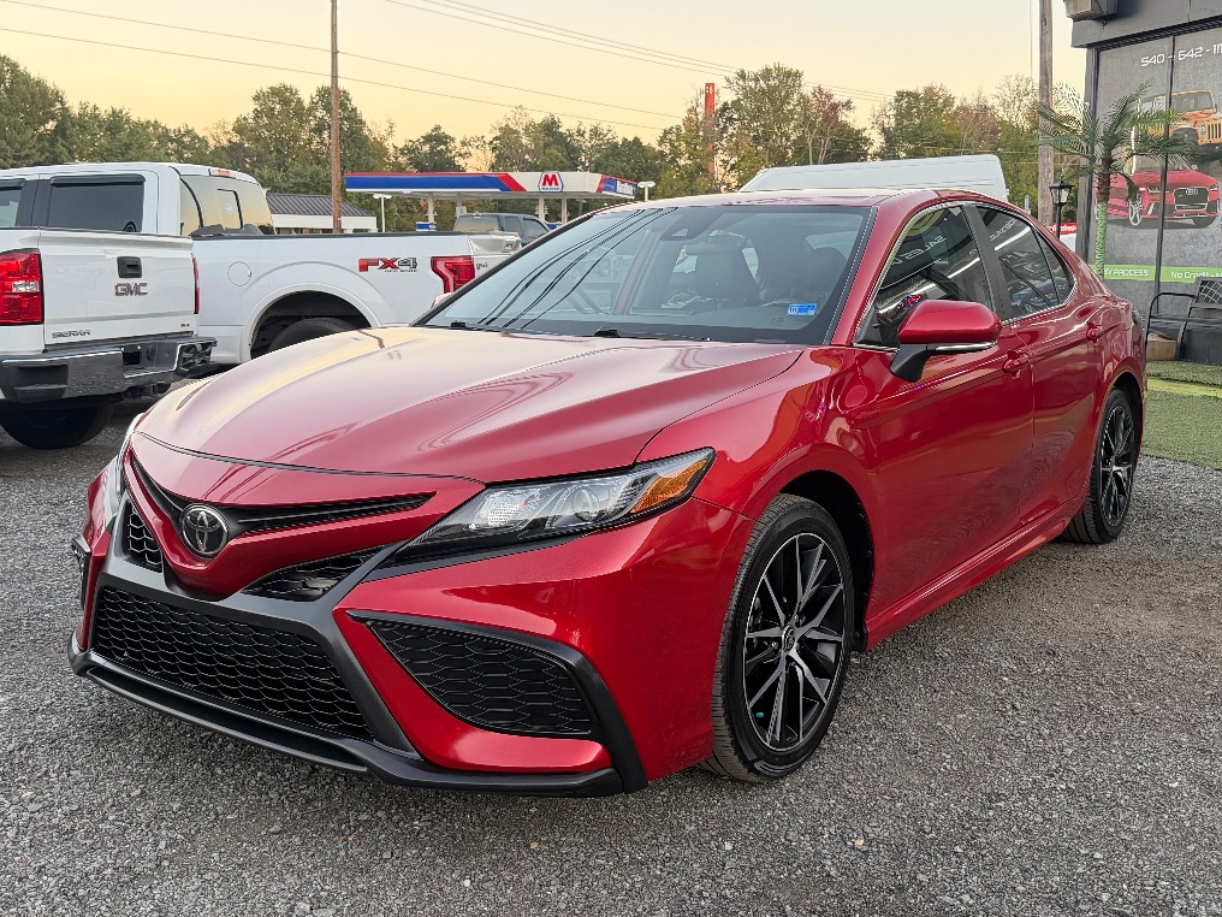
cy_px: 404
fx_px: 1200
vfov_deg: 41.7
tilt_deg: -8.1
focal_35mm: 34
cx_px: 622
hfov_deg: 54.0
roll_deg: +0.2
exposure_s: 1/120
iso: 320
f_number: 1.78
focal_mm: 6.76
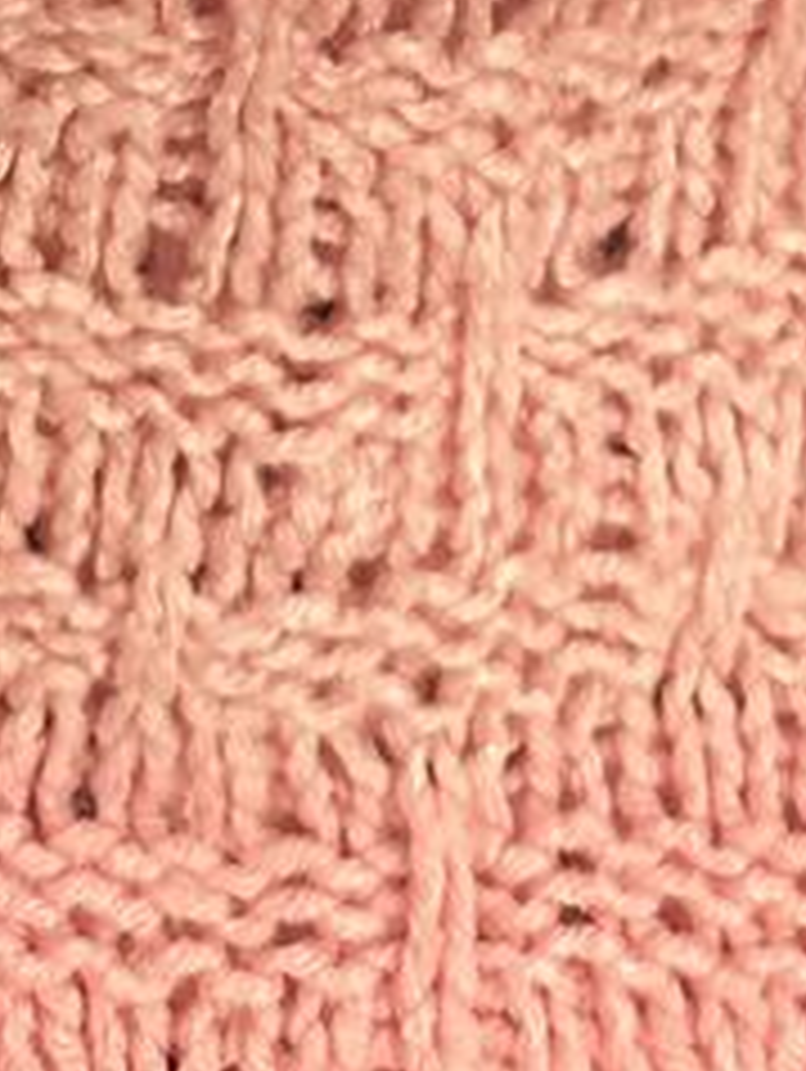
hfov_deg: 14.5
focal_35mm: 102
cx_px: 459
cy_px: -997
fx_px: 3161
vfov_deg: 15.7
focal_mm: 6.86
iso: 800
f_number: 1.78
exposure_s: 1/60
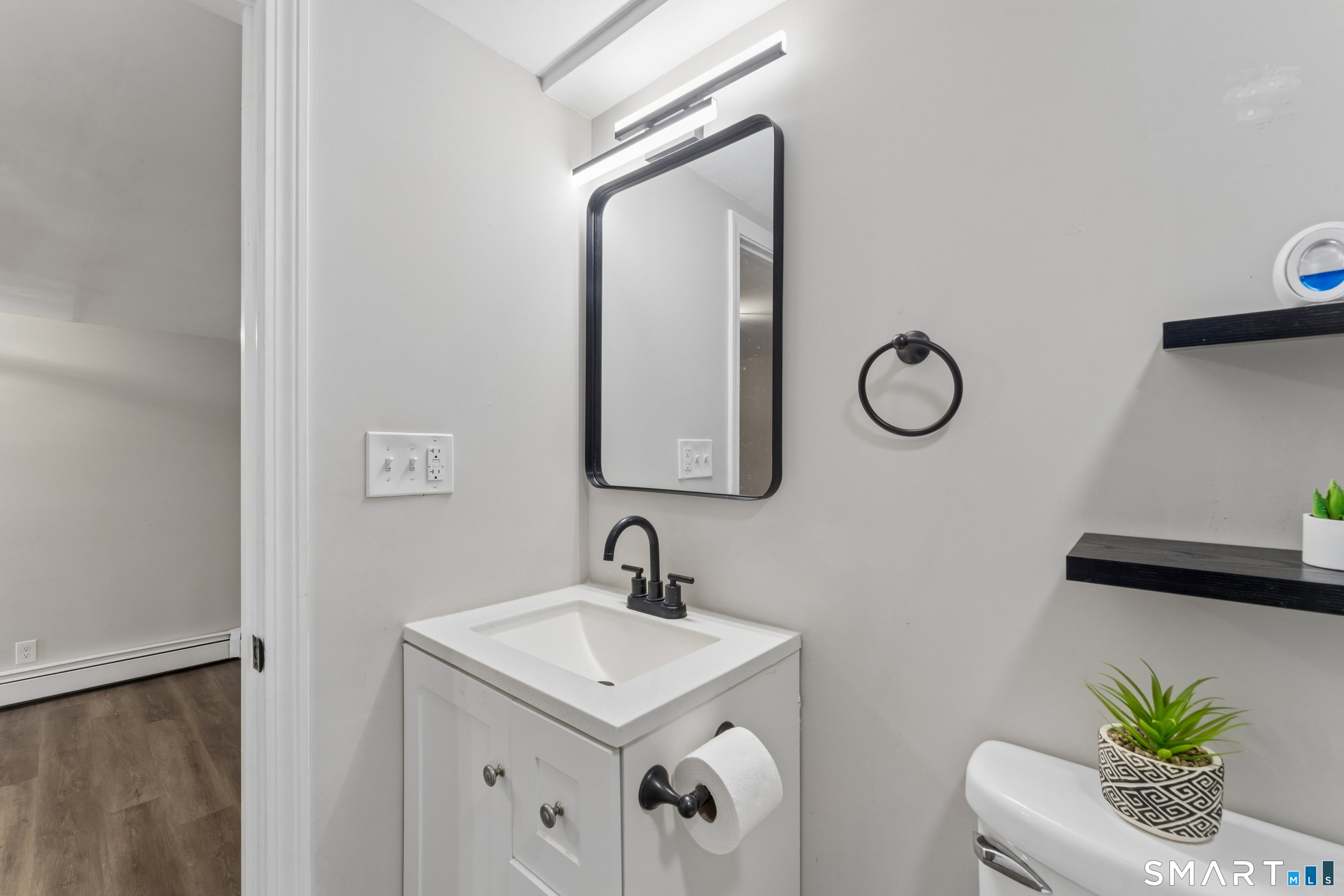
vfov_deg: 81.2
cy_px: 448
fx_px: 523
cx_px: 672
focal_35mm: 14
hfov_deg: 104.3
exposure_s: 1/5
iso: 400
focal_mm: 14
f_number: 13
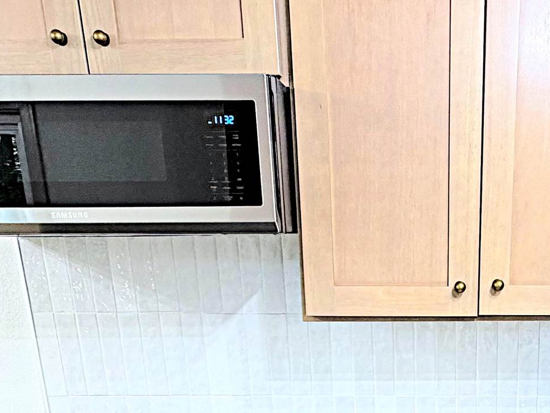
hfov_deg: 40.4
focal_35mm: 45
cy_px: 459
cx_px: 438
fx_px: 715
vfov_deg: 29.0
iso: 200
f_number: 2.2
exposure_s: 1/60
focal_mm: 2.22
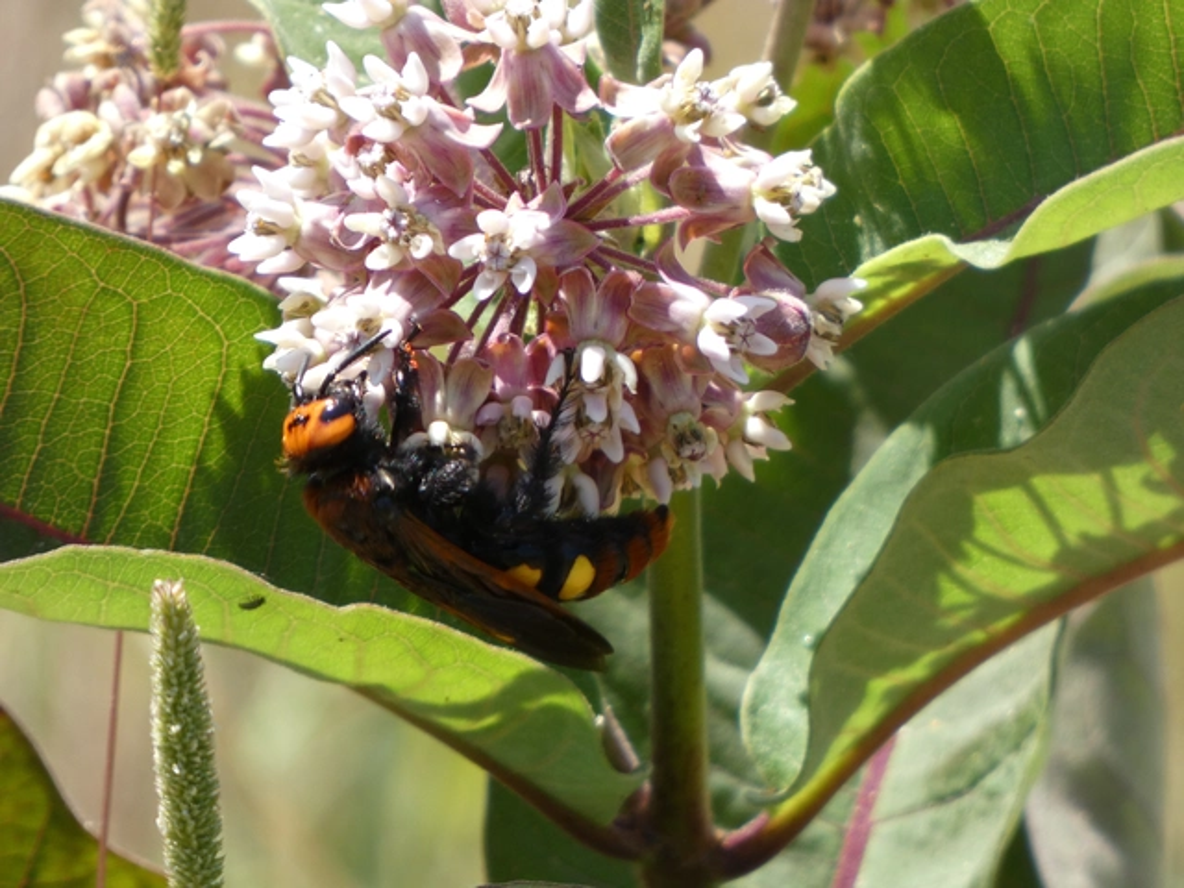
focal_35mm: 1196
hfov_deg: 1.7
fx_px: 40908
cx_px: 592
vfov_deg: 1.2
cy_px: 444
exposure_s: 1/160
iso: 80
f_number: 5.9
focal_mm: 214.2
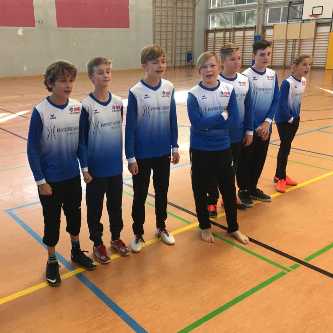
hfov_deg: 46.9
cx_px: 128
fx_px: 381
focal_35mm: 35
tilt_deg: -17.2
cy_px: 164
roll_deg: +0.0
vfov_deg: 47.2
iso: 50
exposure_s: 1/33
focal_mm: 4.15
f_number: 2.2
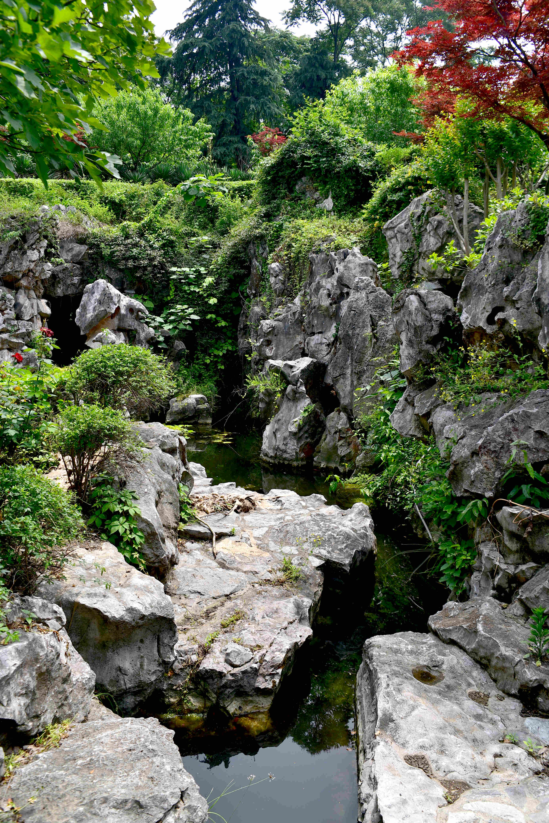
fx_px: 640
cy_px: 412
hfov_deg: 46.4
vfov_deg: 65.5
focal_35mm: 28
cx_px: 274
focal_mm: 28
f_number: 8
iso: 100
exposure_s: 1/250
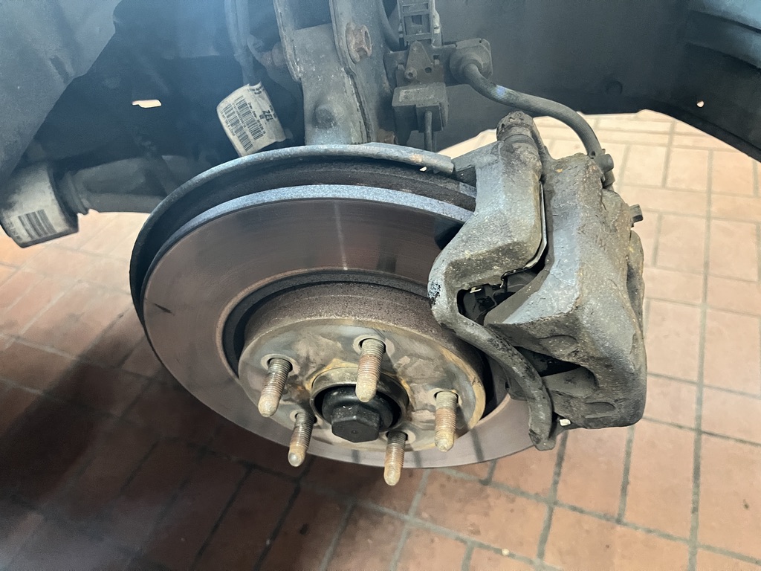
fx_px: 572
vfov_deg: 53.1
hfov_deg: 67.3
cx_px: 380
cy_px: 286
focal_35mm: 26
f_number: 1.6
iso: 1000
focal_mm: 5.1
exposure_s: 1/30
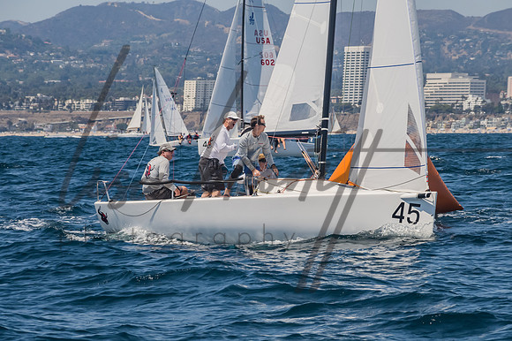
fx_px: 3724
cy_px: 170
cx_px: 256
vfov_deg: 5.2
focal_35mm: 262
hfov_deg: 7.9
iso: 640
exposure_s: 1/1250
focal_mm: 175
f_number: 14
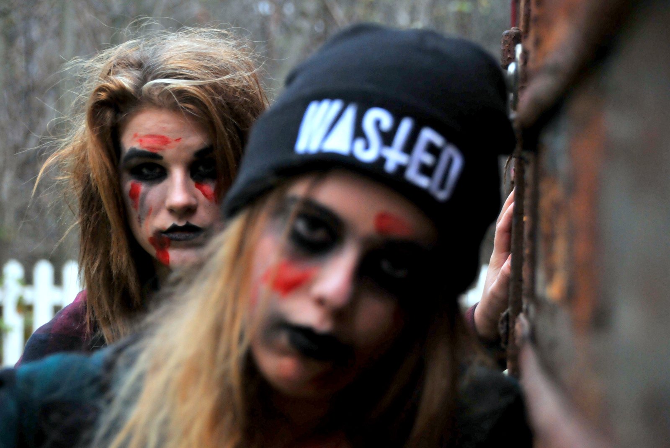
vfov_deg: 10.2
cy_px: 224
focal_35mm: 135
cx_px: 335
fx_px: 2514
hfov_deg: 15.2
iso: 800
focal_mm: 90
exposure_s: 1/125
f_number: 5.3
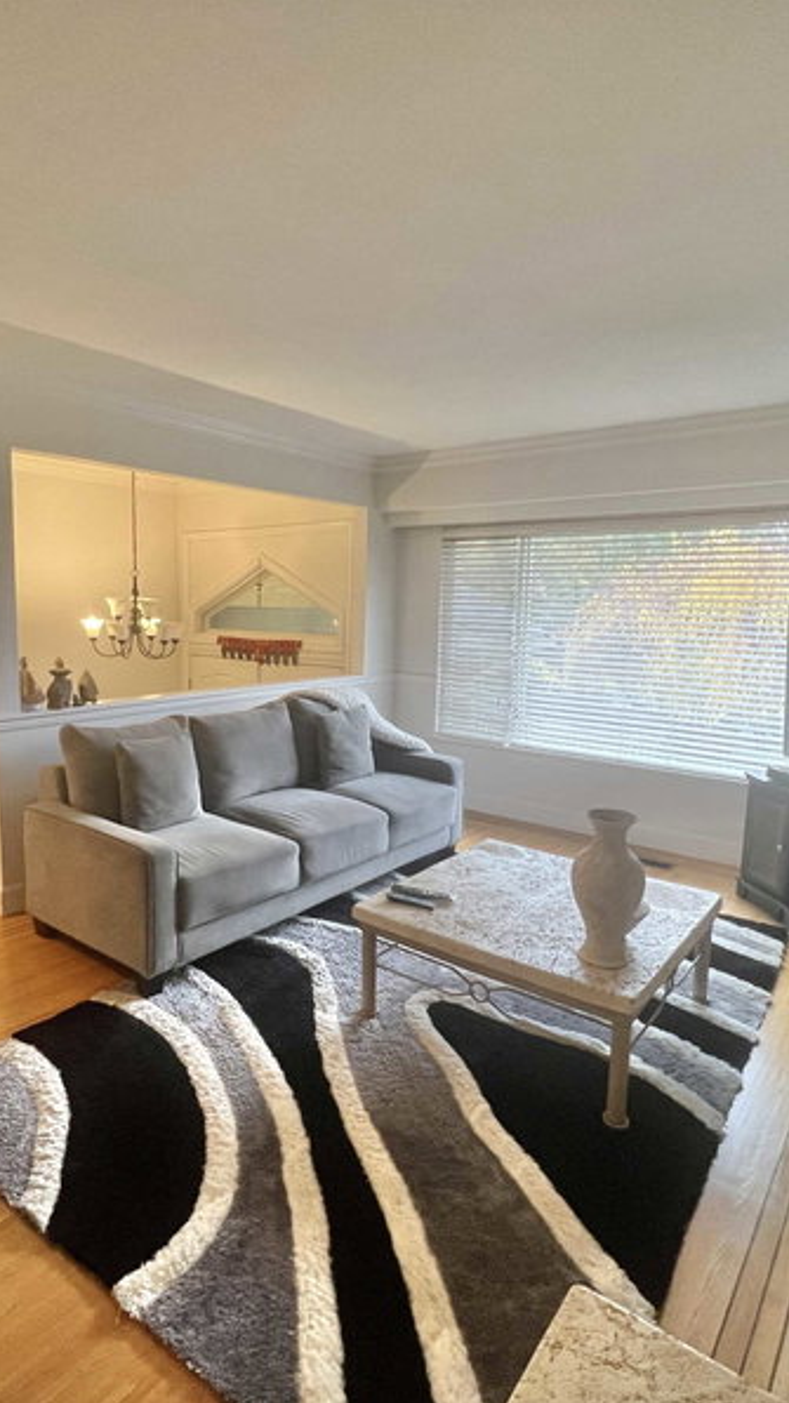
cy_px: 704
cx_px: 339
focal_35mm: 19
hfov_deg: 58.1
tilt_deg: -7.9
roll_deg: -1.0
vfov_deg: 89.6
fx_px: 707
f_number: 1.8
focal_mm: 1.57
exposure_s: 1/120
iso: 250
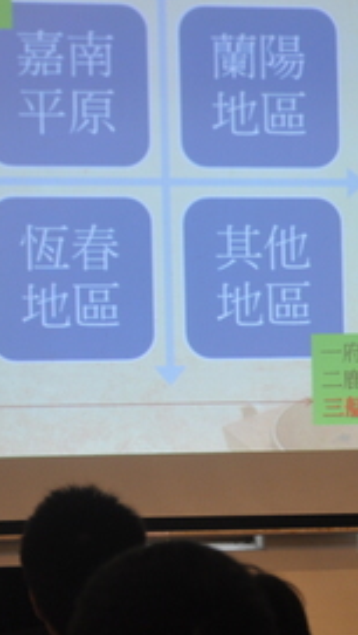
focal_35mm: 182
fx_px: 3069
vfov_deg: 11.8
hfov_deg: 6.7
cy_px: 224
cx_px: 236
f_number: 5
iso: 400
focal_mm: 45
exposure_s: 1/25
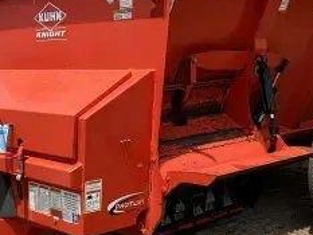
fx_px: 597
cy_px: 133
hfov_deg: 29.2
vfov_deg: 22.3
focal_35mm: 66
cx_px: 107
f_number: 1.78
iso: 80
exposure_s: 1/4545
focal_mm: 6.86
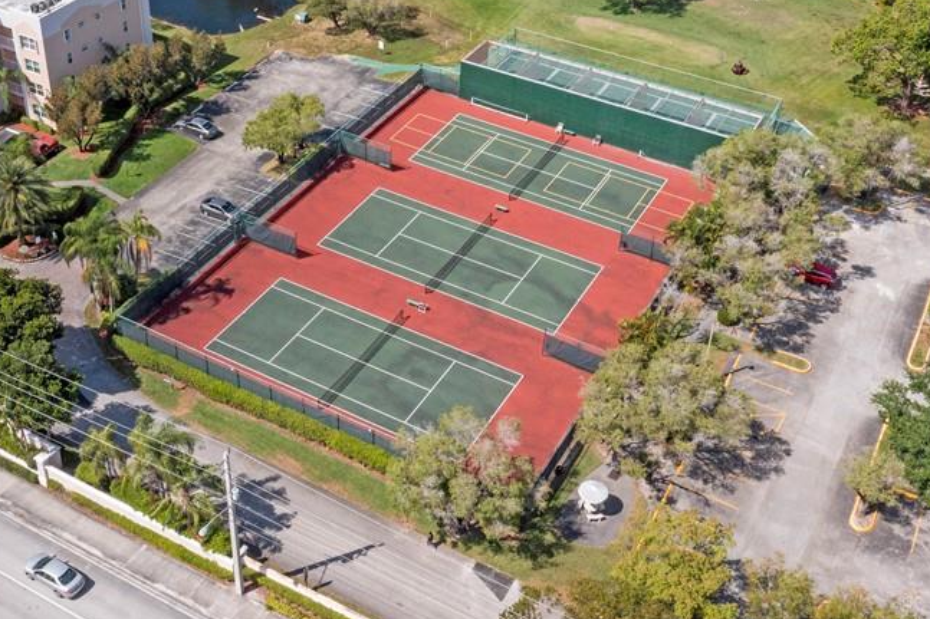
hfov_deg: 41.9
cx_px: 415
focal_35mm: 47
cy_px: 180
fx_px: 1214
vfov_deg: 28.3
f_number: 8
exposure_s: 1/1000
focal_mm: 10.26
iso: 400
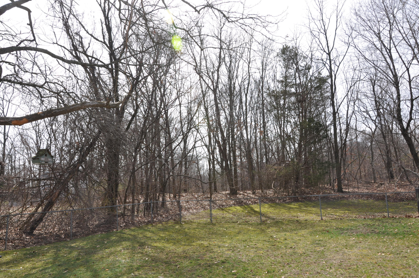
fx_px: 366
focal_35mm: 32
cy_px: 139
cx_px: 210
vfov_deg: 41.6
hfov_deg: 59.6
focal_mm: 21
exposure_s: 1/200
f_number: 13
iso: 200
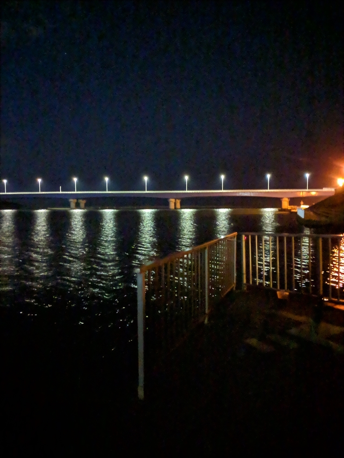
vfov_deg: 65.3
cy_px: 229
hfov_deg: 51.4
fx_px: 358
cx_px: 172
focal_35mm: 27
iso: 5104
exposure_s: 1/3.43
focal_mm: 4.44
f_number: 1.8
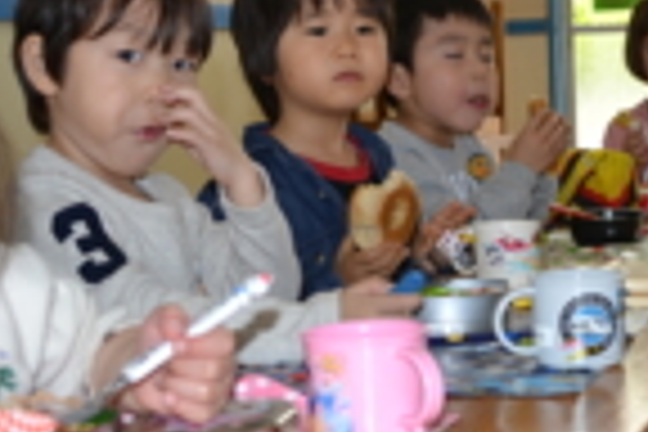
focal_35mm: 75
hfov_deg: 25.9
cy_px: 295
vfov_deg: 18.1
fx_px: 1350
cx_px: 612
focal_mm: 18
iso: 180
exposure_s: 1/125
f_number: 4
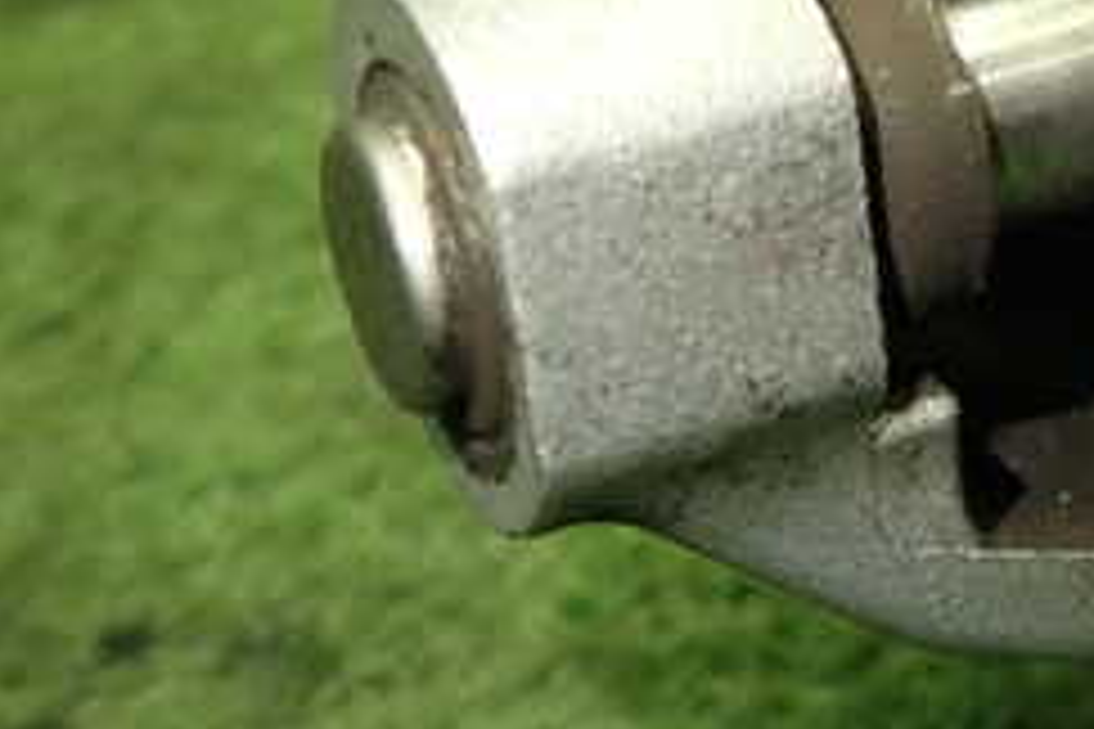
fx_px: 2340
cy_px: 63
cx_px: 1270
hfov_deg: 24.2
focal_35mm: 77
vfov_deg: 17.4
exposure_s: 1/50
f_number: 2.3
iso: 200
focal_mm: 5.4
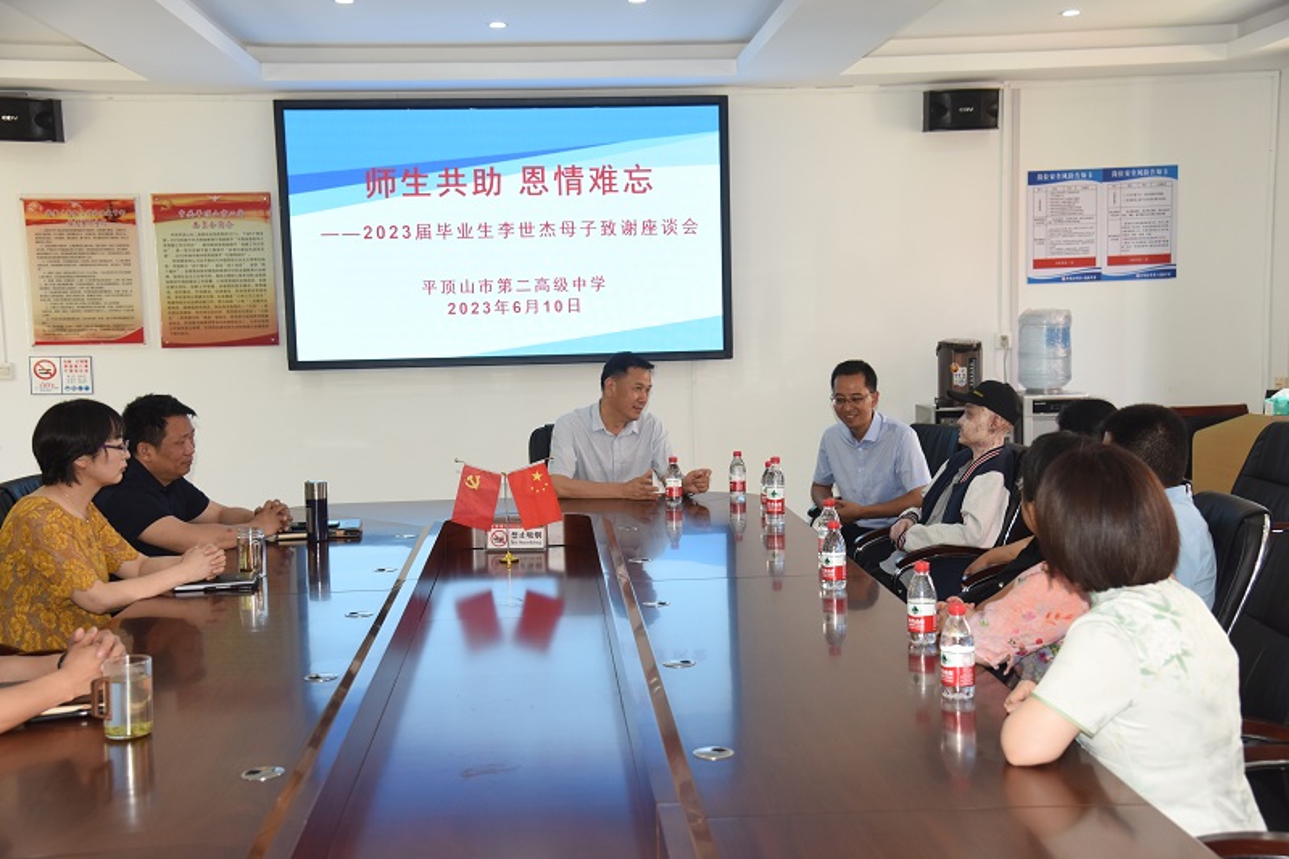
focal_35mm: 44
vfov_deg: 30.5
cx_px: 644
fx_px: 1575
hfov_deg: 44.5
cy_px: 430
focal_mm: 44
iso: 800
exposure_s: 1/125
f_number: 5
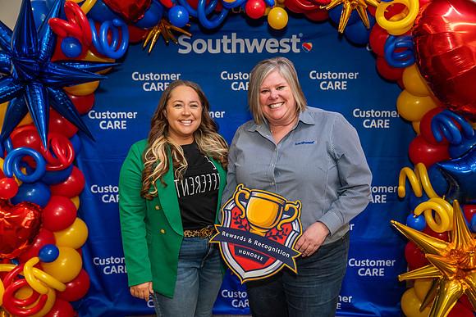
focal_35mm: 37
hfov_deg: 51.9
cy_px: 158
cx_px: 238
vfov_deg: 36.0
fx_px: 489
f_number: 4
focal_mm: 37
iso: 1250
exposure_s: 1/160
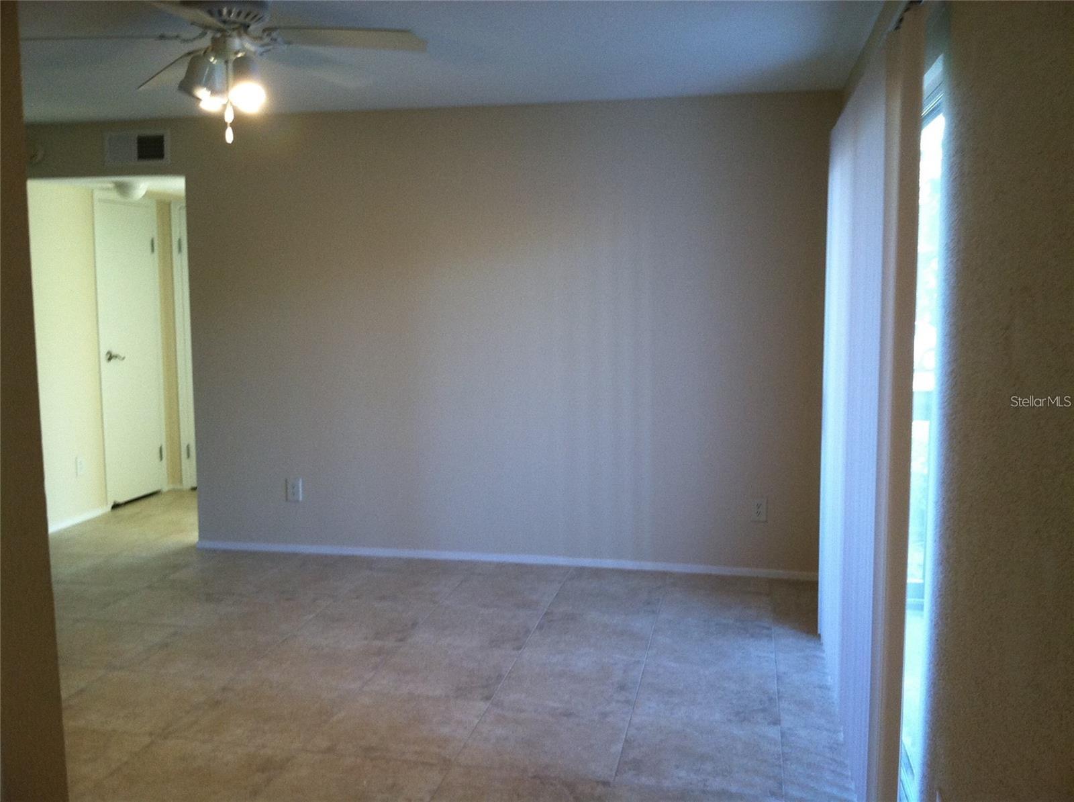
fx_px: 1084
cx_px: 537
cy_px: 401
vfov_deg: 40.6
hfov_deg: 52.7
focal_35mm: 35
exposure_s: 1/15
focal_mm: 3.85
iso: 125
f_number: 2.8
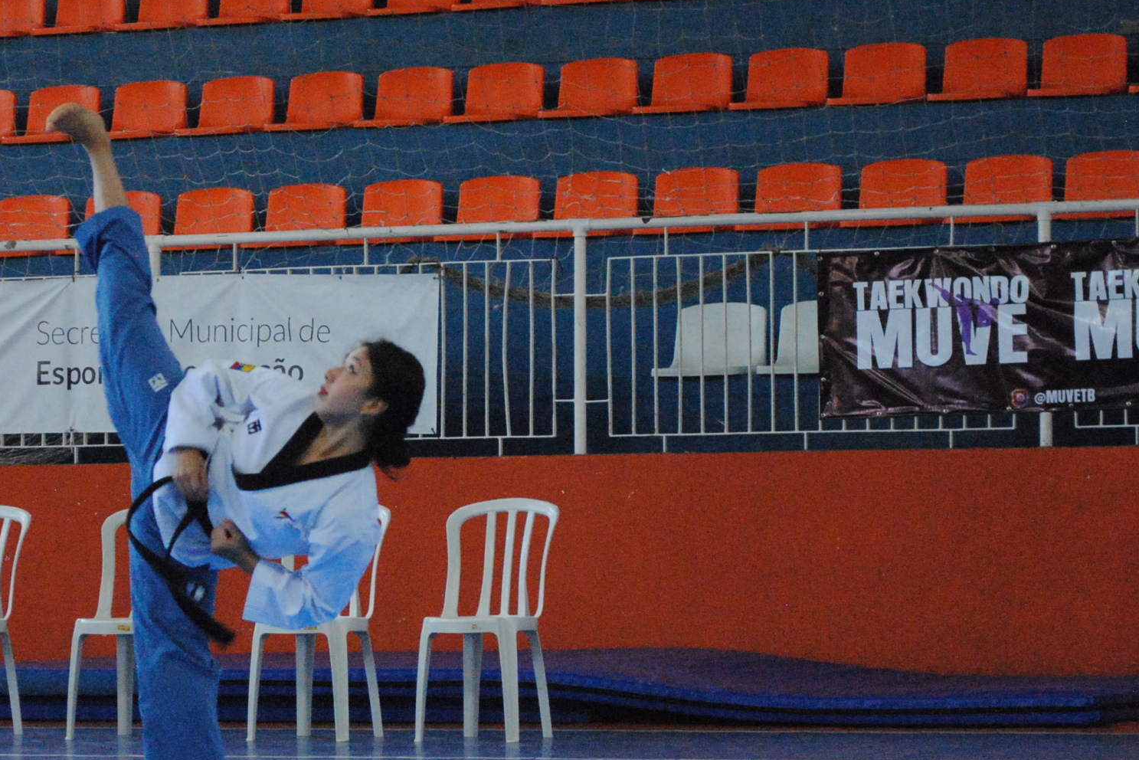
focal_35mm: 161
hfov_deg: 12.7
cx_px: 287
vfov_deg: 8.5
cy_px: 441
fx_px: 5094
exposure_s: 1/100
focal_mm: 55
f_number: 13
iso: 1600
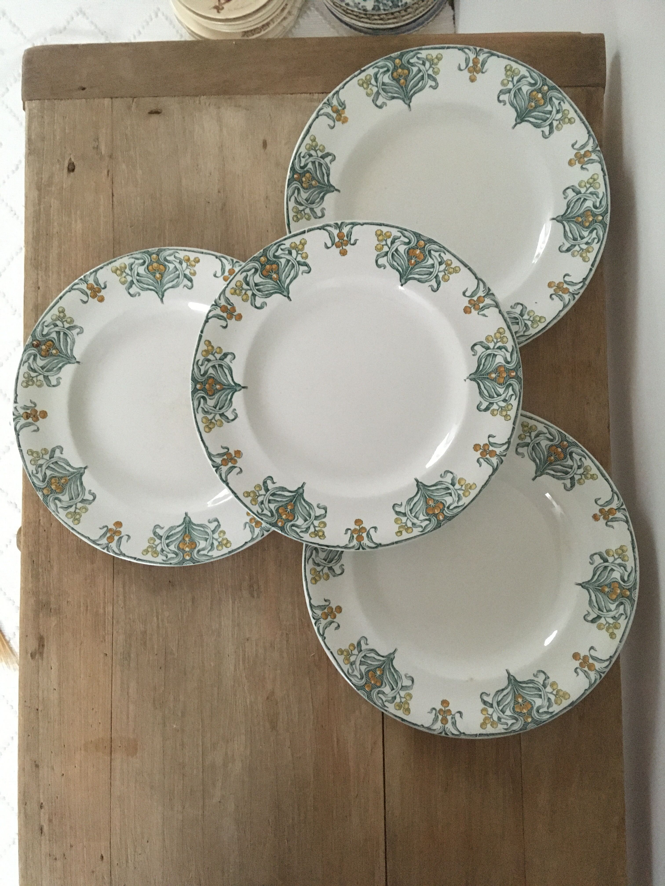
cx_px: 332
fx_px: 743
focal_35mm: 29
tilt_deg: -85.8
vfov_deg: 61.7
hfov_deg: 48.2
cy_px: 443
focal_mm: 4.15
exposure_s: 1/17
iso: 320
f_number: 2.2
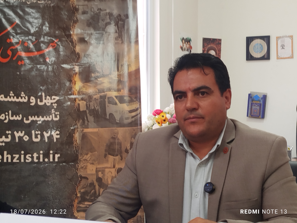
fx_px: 618
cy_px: 112
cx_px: 148
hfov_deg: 27.0
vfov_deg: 20.4
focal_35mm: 72
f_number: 1.7
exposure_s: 1/50
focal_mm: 5.31
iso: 100
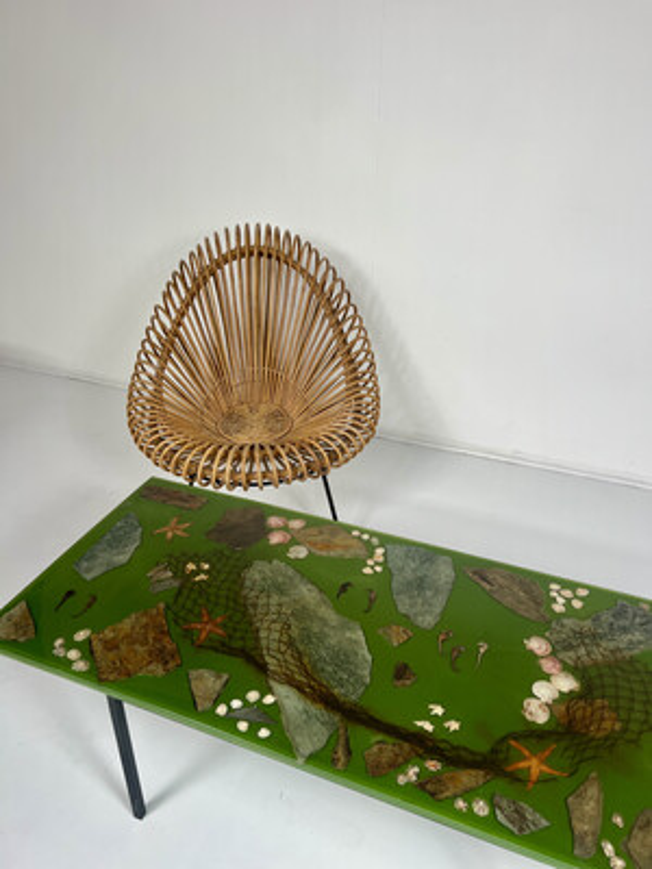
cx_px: 326
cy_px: 434
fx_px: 653
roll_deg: +1.5
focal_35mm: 26
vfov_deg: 67.3
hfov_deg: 53.1
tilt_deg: -30.0
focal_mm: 5.7
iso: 50
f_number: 1.5
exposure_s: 1/121
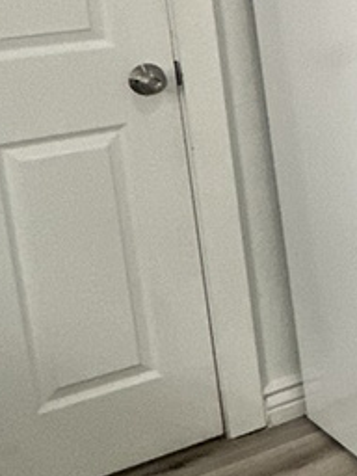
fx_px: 1155
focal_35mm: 84
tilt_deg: -10.0
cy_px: 56
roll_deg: +1.3
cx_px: 850
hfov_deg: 13.2
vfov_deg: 22.8
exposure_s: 1/120
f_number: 2.2
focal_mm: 2.22
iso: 320
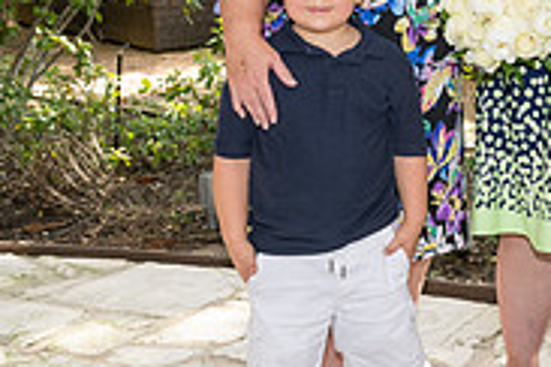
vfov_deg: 14.7
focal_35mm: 92
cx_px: 729
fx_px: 1408
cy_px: 14
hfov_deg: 20.2
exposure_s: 1/160
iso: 400
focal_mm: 29
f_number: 6.3
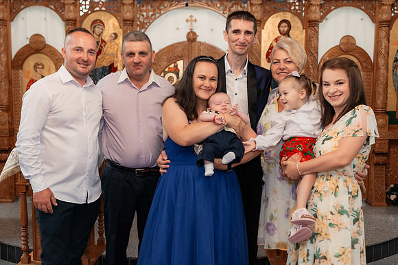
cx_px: 192
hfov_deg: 43.9
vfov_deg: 30.1
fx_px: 493
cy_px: 126
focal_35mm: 45
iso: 2500
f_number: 3.5
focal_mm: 40
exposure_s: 1/250
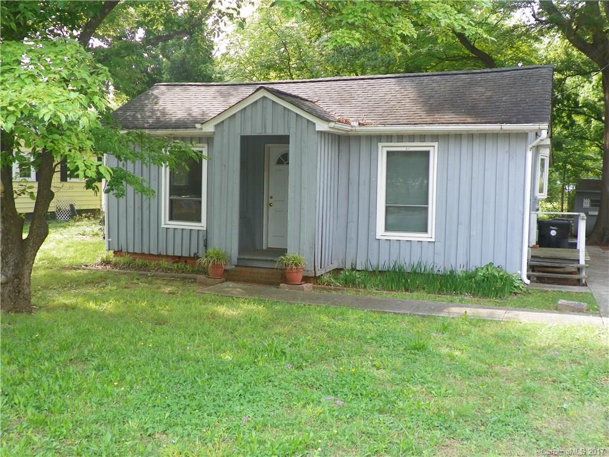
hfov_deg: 50.1
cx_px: 304
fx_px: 651
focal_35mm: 37
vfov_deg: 38.7
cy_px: 228
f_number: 3.2
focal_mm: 6.6
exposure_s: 1/100
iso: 64
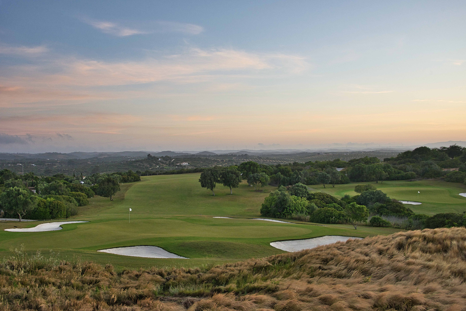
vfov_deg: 36.9
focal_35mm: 36
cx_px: 236
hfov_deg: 53.1
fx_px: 466
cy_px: 154
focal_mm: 35
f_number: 7.1
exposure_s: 1/125
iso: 800
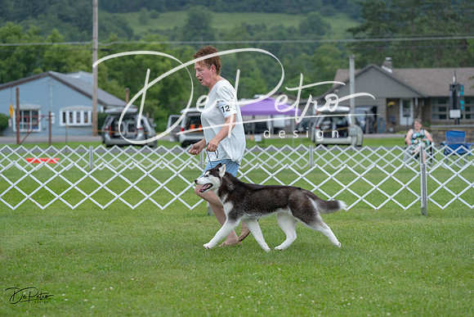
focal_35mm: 119
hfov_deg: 17.2
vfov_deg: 11.5
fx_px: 1567
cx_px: 237
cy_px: 158
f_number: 4.5
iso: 400
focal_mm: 119
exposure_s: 1/1000
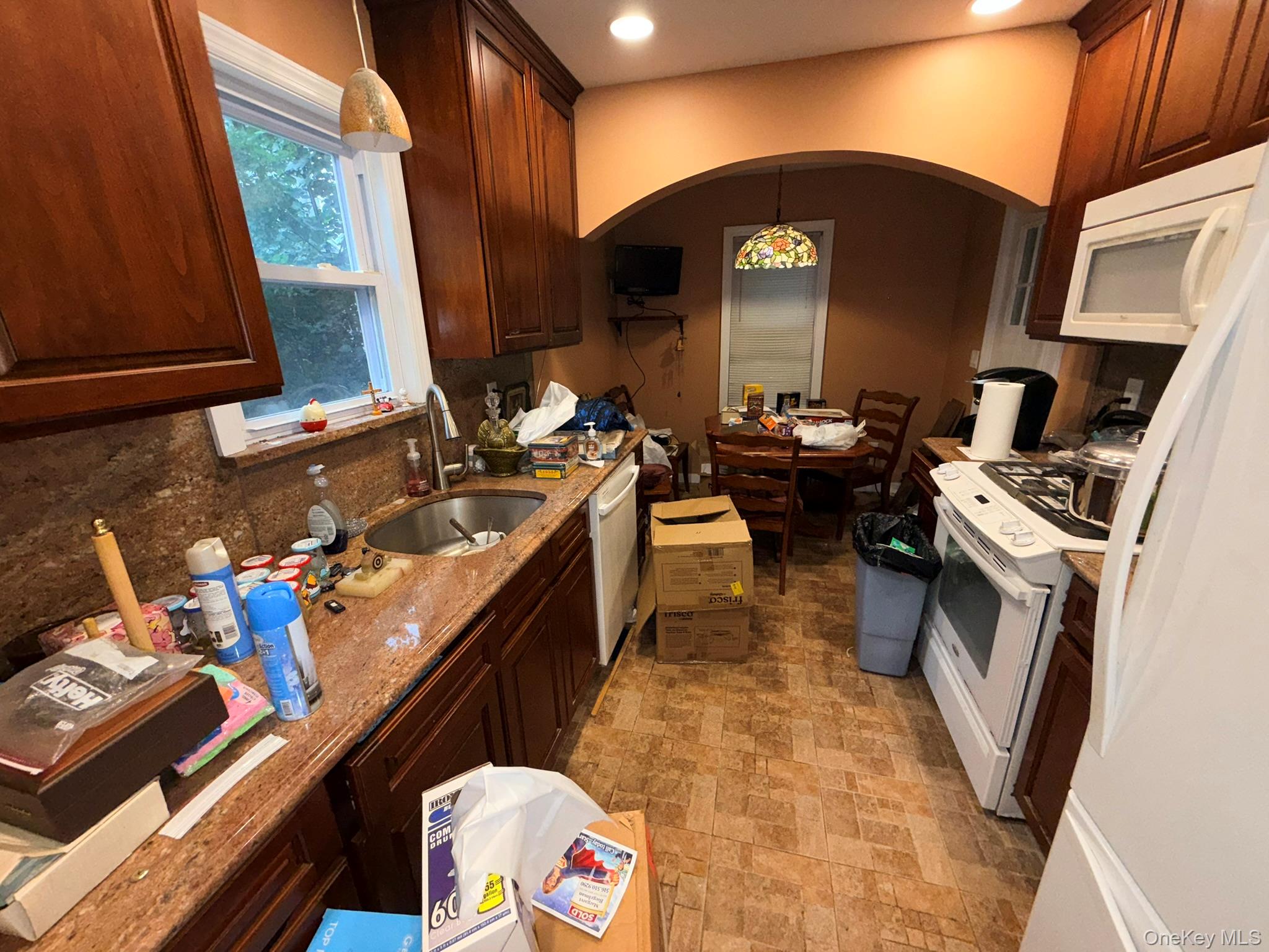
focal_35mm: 14
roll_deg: +2.4
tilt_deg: -17.8
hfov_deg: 102.1
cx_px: 634
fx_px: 513
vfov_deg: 85.7
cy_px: 476
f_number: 2.2
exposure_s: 1/60
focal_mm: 2.22
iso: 80
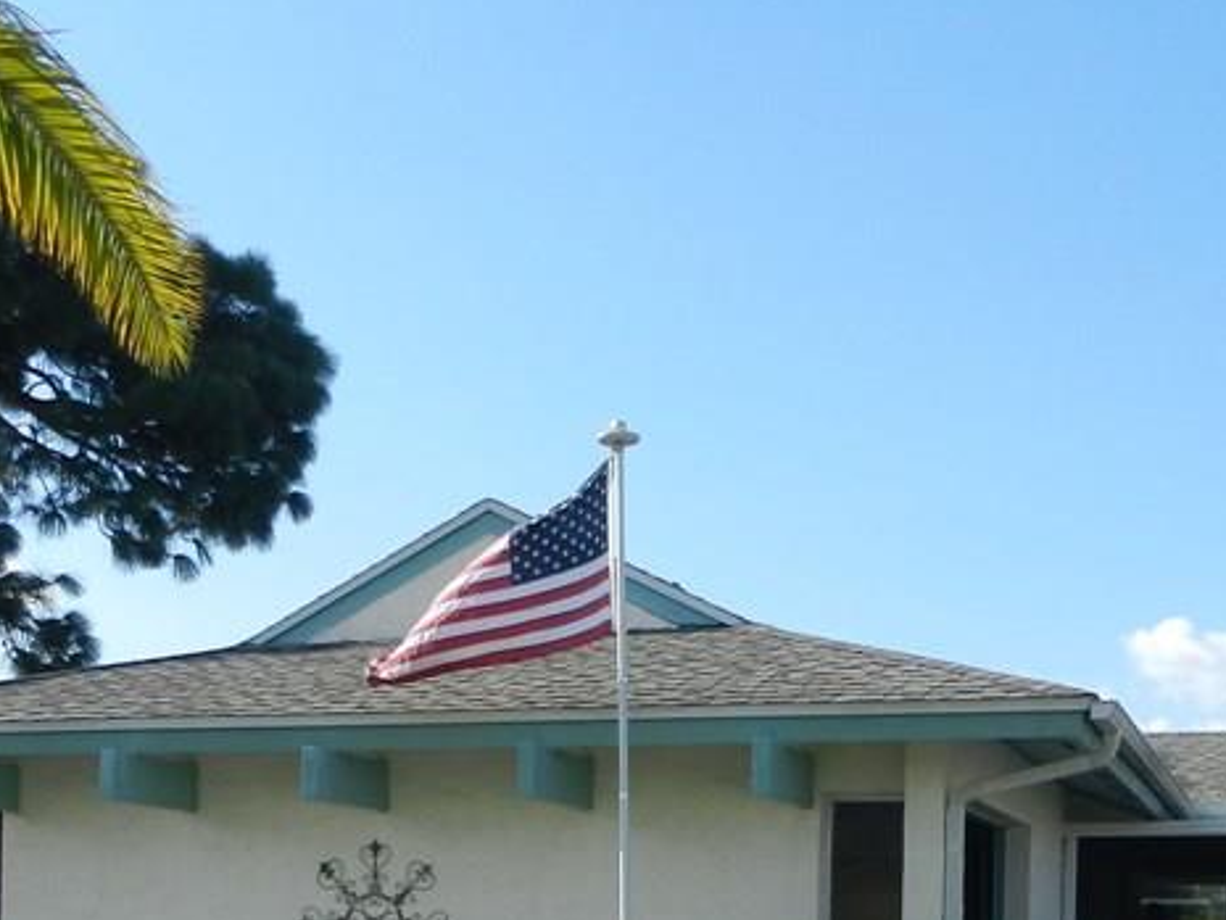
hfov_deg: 34.9
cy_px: 957
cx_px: 609
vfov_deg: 25.1
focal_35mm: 55
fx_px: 1948
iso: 160
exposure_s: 1/1600
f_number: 3.5
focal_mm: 4.5
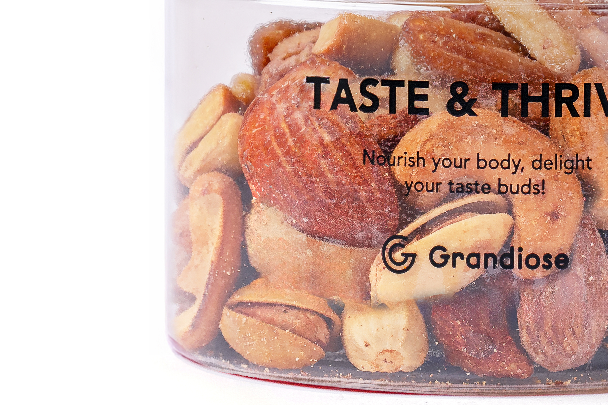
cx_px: 474
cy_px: 122
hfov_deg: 13.2
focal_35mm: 155
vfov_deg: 8.8
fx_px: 2618
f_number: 5.6
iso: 250
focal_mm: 50
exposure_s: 1/200
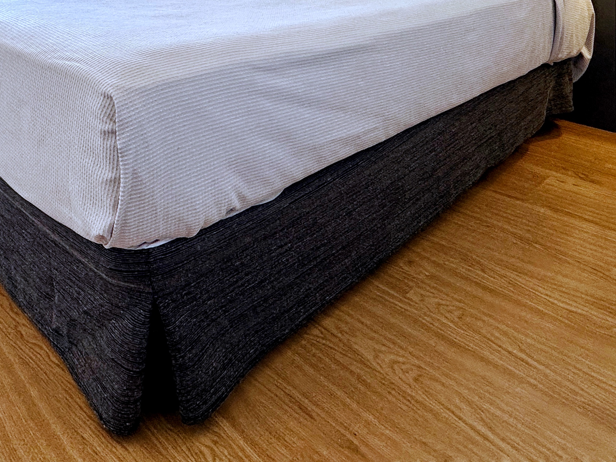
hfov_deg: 54.8
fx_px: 569
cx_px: 173
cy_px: -47
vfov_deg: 37.1
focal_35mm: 32
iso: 100
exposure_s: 1/100
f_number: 2.2
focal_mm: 2.22
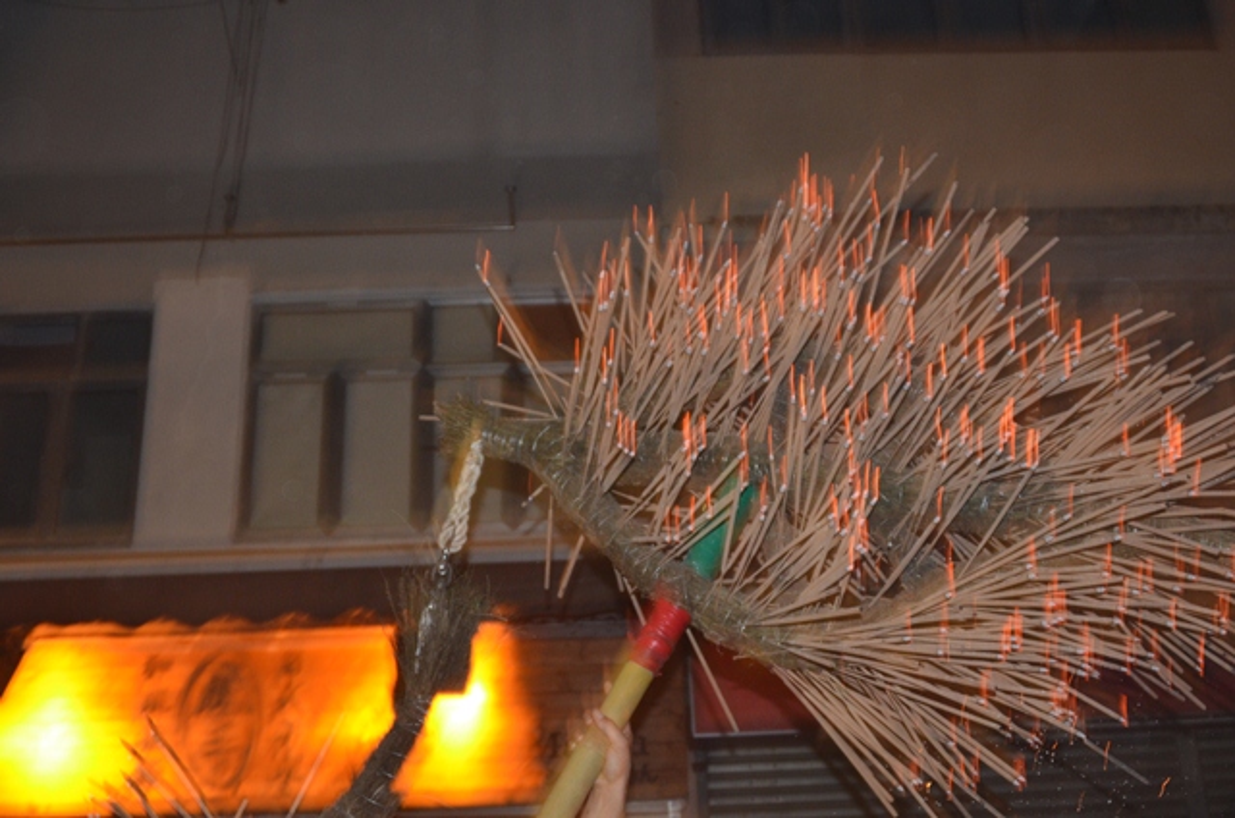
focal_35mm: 42
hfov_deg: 46.5
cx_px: 618
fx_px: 1438
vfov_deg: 31.8
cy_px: 409
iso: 800
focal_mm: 28
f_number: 3.5
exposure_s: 1/60
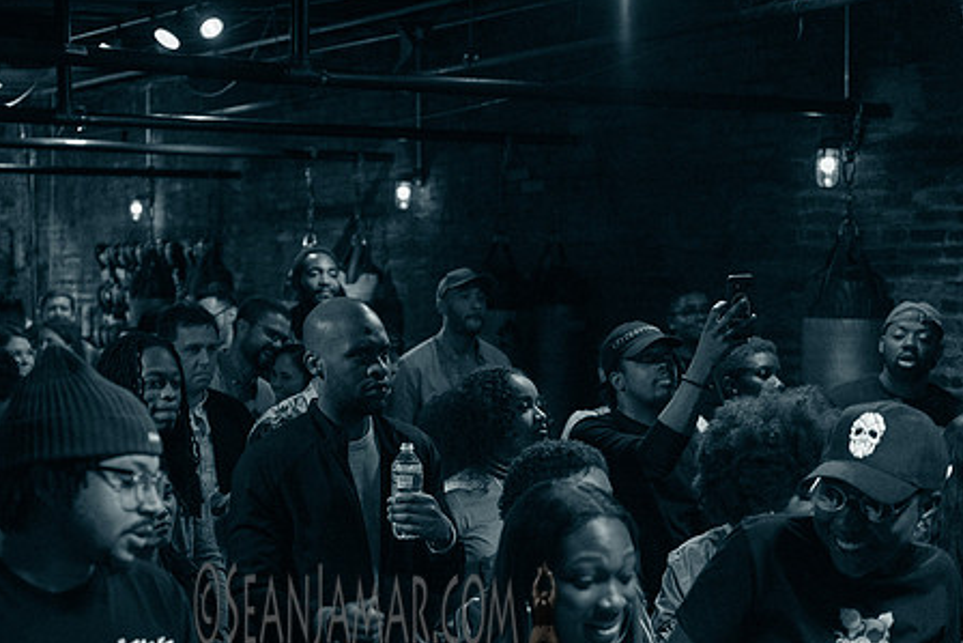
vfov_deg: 23.7
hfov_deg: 34.9
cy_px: 405
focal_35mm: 57
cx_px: 383
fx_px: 1525
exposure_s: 1/250
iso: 4000
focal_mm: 44
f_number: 2.8
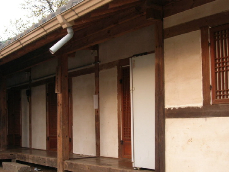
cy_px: 107
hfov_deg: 34.9
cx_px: 103
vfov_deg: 26.5
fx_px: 364
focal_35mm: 55
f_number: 4.8
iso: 64
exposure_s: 1/52
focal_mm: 7.8
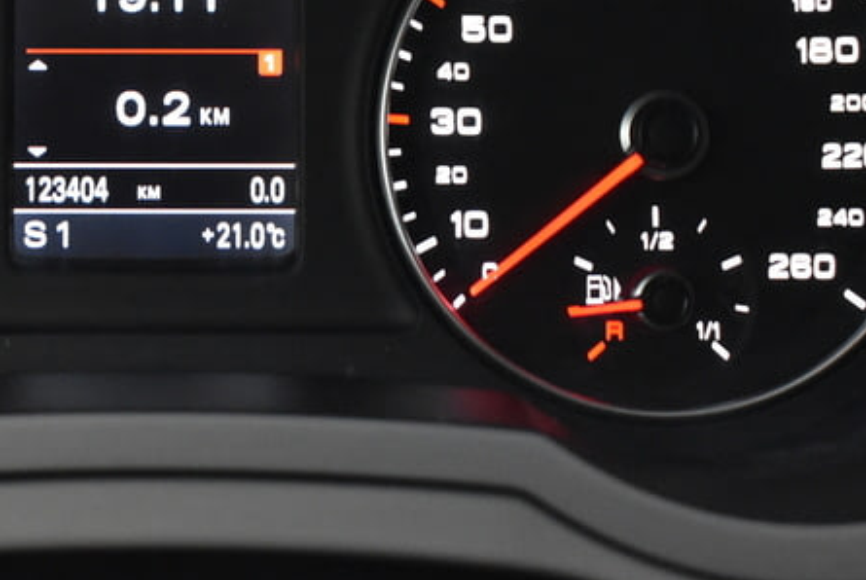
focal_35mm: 88
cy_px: 99
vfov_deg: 15.5
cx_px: 171
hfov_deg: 22.8
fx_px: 2120
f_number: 4.2
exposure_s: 1/50
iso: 4000
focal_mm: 29
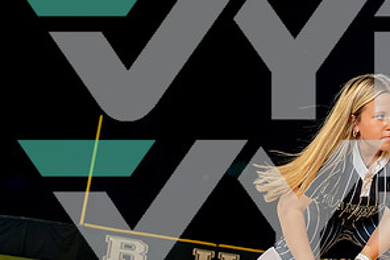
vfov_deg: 15.2
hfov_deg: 22.0
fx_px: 974
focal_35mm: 90
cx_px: 372
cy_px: 138
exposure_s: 1/250
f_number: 4
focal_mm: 35
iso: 500
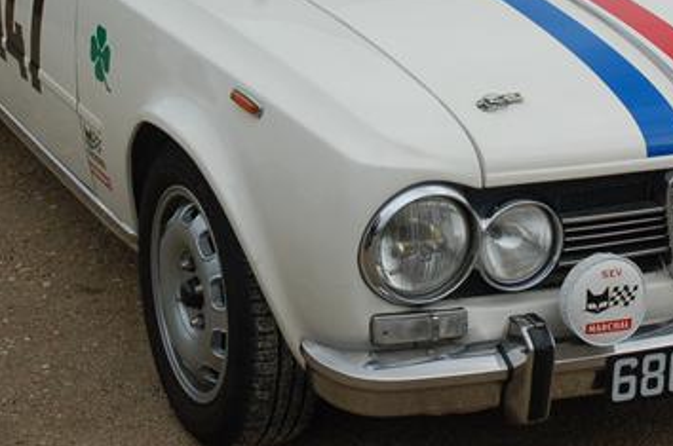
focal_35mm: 104
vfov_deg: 13.1
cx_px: 396
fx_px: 1942
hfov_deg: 19.6
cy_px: 82
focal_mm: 34
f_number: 9
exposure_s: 1/320
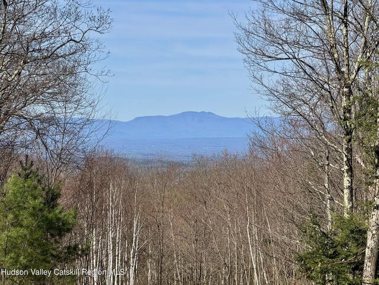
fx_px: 1314
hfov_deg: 16.4
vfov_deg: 12.3
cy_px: 142
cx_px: 190
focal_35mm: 120
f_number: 2.8
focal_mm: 15.66
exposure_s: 1/2283
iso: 50
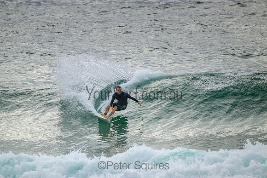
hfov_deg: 2.5
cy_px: 91
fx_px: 6060
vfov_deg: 1.7
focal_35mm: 817
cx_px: 131
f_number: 11
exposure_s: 1/2000
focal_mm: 800
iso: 1400
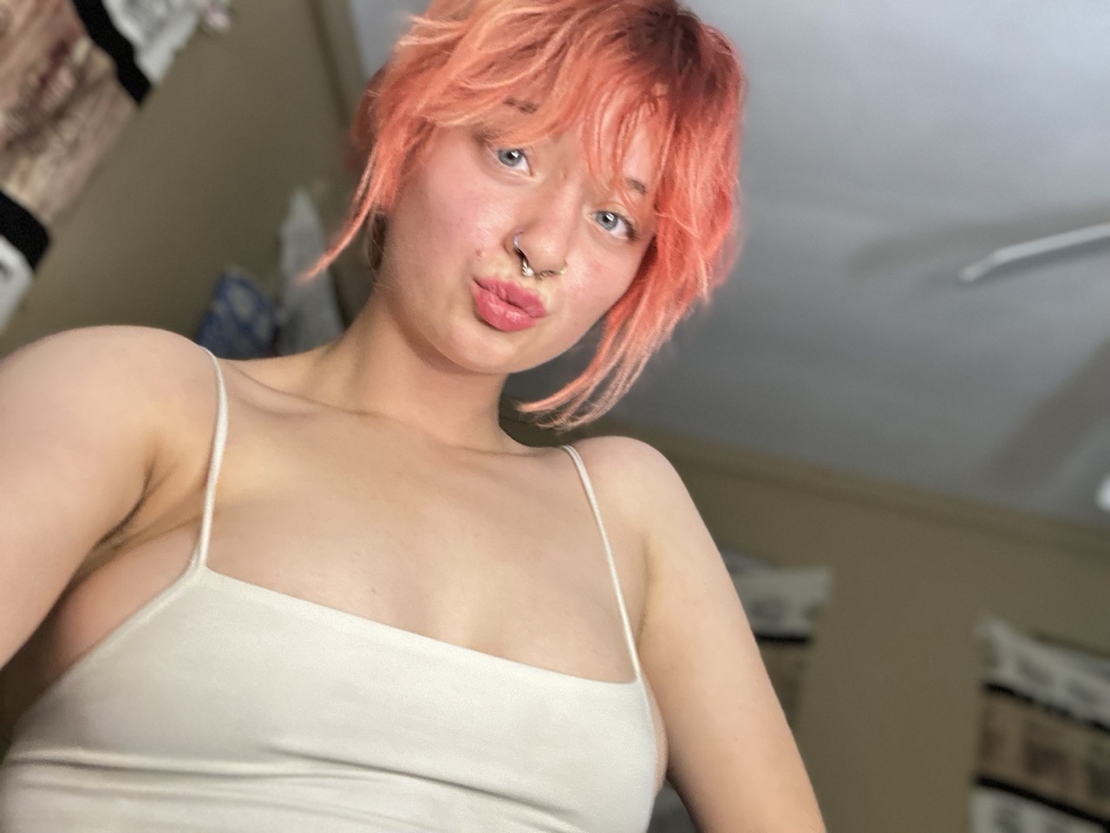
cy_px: 416
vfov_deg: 46.8
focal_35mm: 30
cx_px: 555
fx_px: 962
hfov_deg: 60.0
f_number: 1.9
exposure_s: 1/40
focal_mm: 2.69
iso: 250
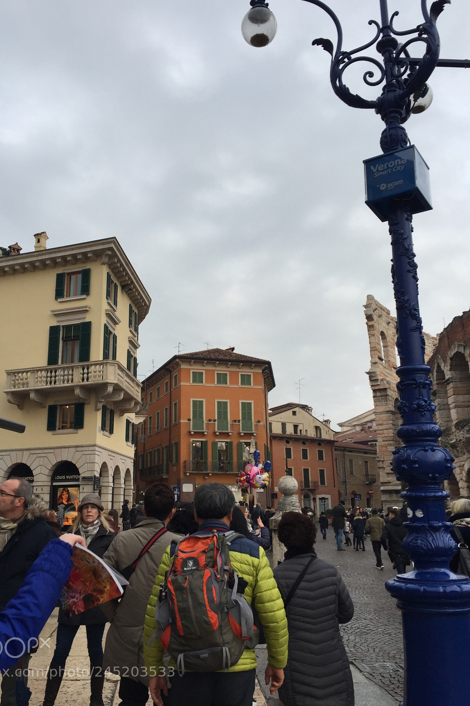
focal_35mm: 31
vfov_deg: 60.3
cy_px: 345
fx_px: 607
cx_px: 210
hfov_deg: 42.3
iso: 32
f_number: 2.2
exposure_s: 1/412
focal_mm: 4.15
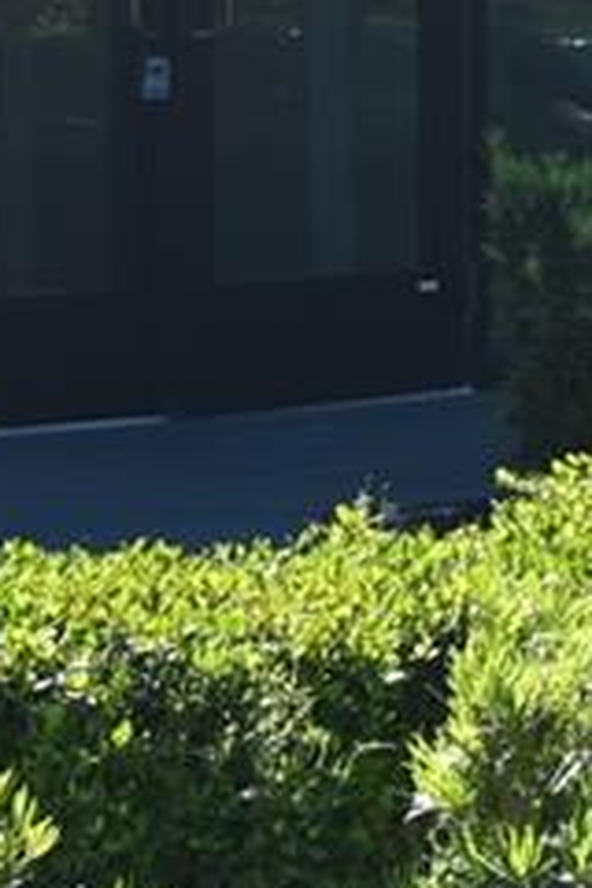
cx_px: 1902
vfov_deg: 7.8
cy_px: -311
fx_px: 6413
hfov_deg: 5.0
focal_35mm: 260
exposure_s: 1/250
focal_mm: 26
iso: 110
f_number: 5.6
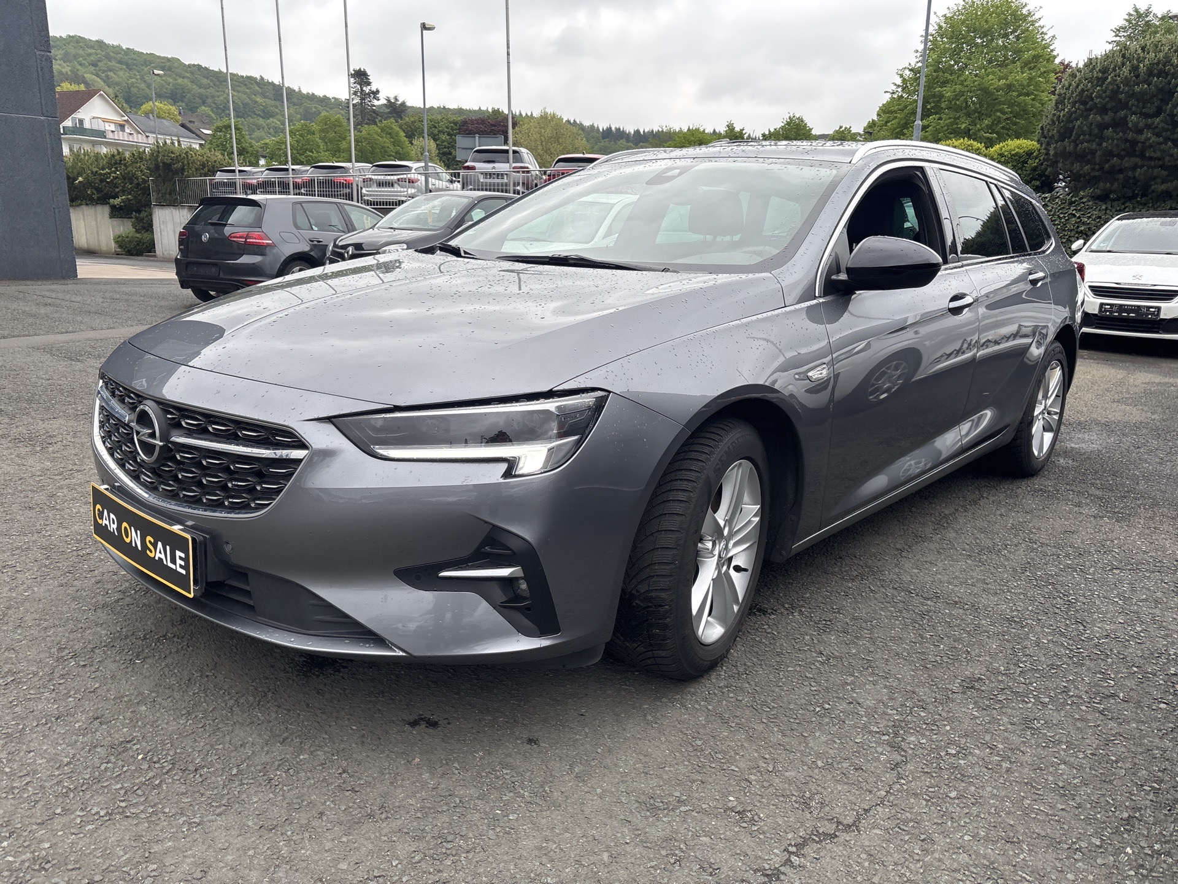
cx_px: 589
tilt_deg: -12.7
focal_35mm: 26
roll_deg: +1.0
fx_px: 885
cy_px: 442
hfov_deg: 67.3
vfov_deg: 53.1
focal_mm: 5.96
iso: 50
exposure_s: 1/752
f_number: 1.6
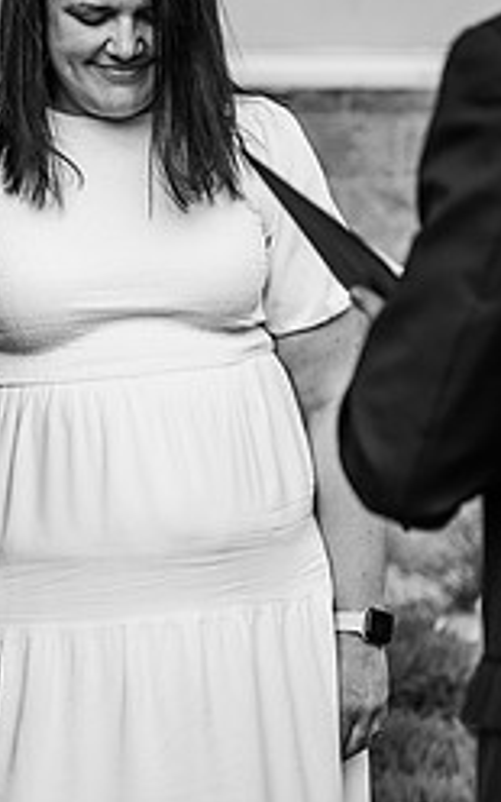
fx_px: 3648
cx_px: -61
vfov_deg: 12.5
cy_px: 526
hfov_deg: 7.8
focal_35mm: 167
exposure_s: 1/1600
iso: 200
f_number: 2.8
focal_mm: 70
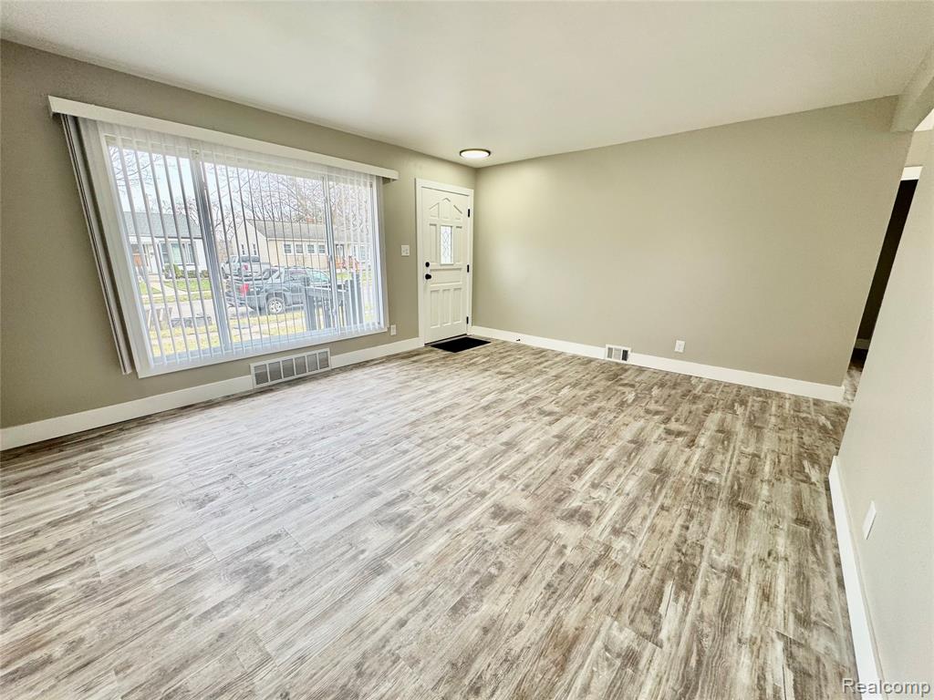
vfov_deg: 85.7
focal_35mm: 14
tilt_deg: -15.5
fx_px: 378
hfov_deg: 102.1
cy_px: 350
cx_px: 467
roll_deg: -0.2
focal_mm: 2.22
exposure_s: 1/120
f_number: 2.2
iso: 50
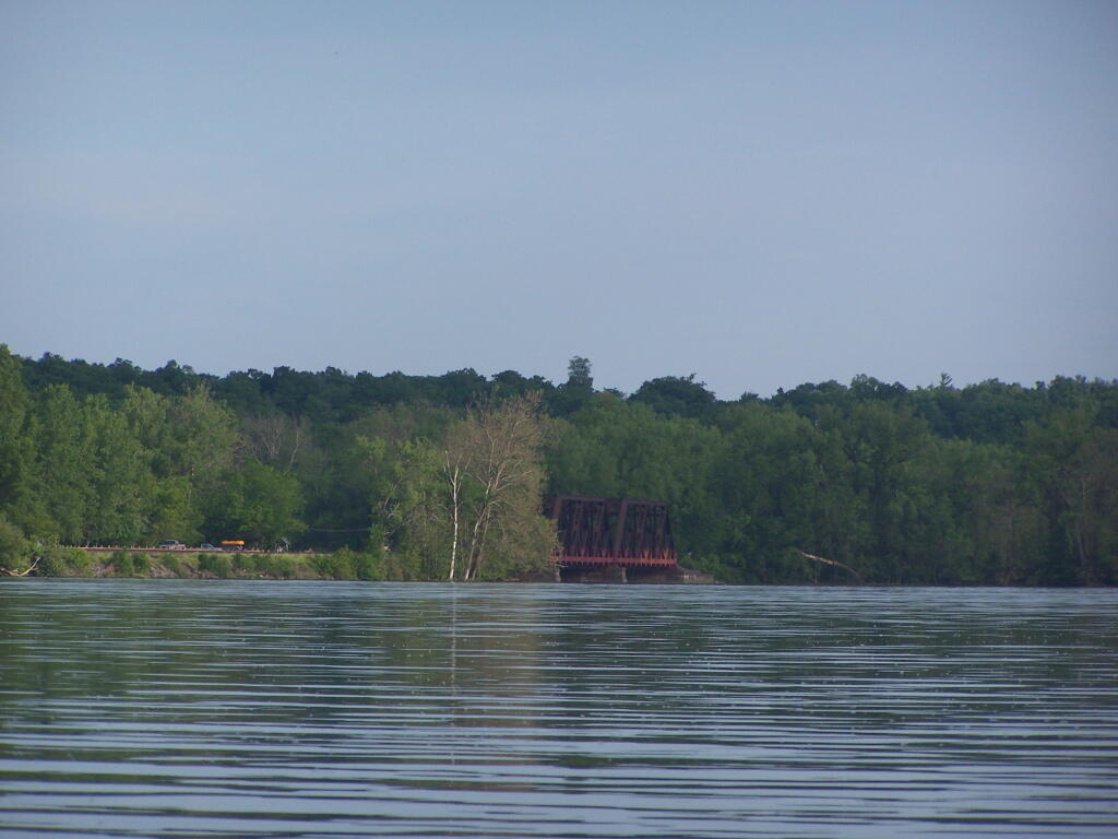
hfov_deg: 7.7
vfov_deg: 5.8
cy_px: 420
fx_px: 8333
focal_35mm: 258
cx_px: 559
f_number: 3.6
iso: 80
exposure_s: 1/800
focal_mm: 42.8
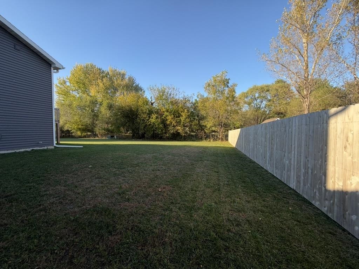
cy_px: 134
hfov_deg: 102.1
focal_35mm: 14
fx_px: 145
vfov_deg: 85.7
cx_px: 180
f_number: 2.2
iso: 50
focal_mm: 2.22
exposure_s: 1/502
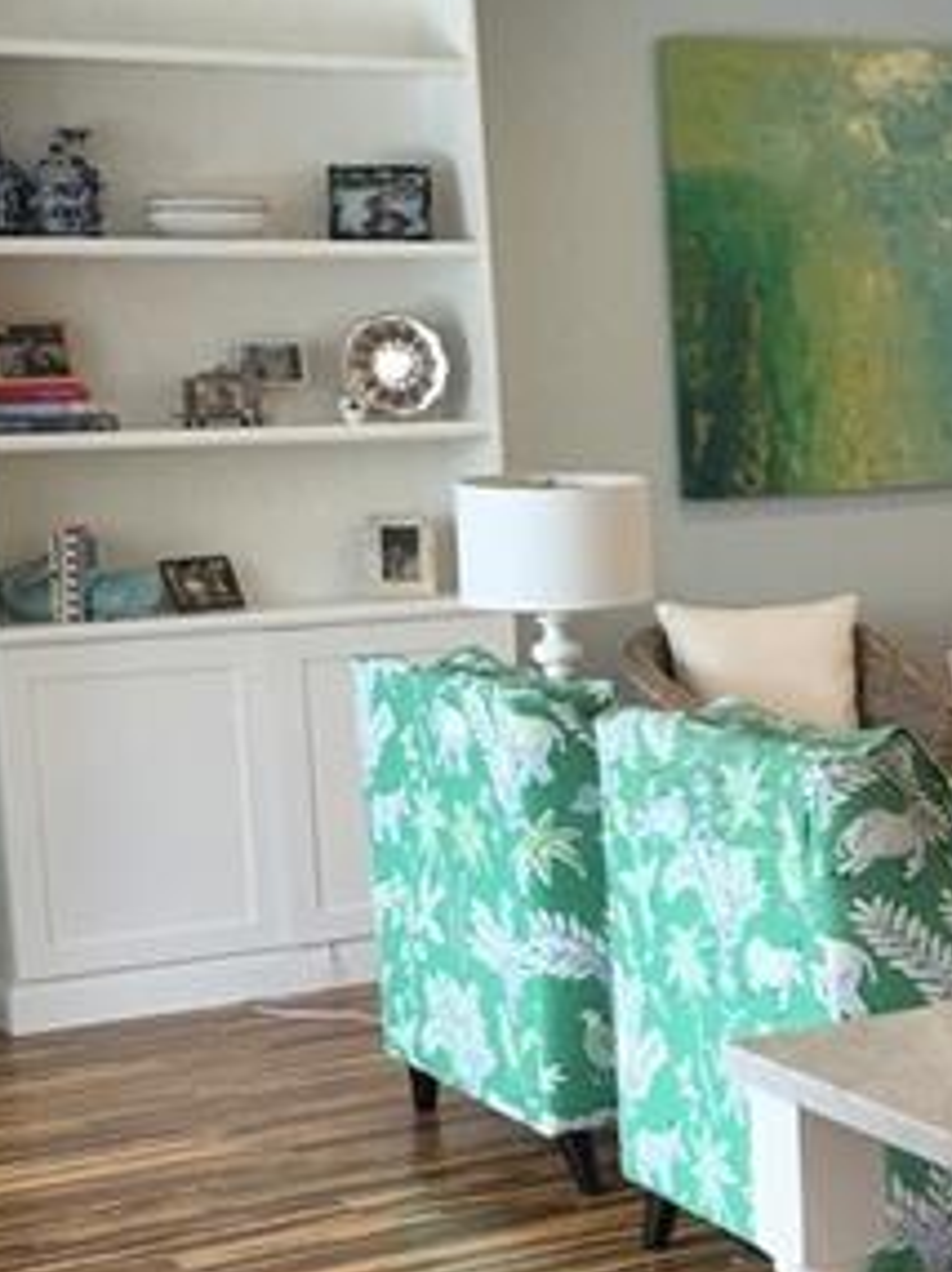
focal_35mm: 78
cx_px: 1188
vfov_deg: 24.9
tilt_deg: -7.3
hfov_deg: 17.8
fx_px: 2864
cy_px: 836
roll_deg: +1.5
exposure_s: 1/30
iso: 40
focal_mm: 4.15
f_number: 2.2
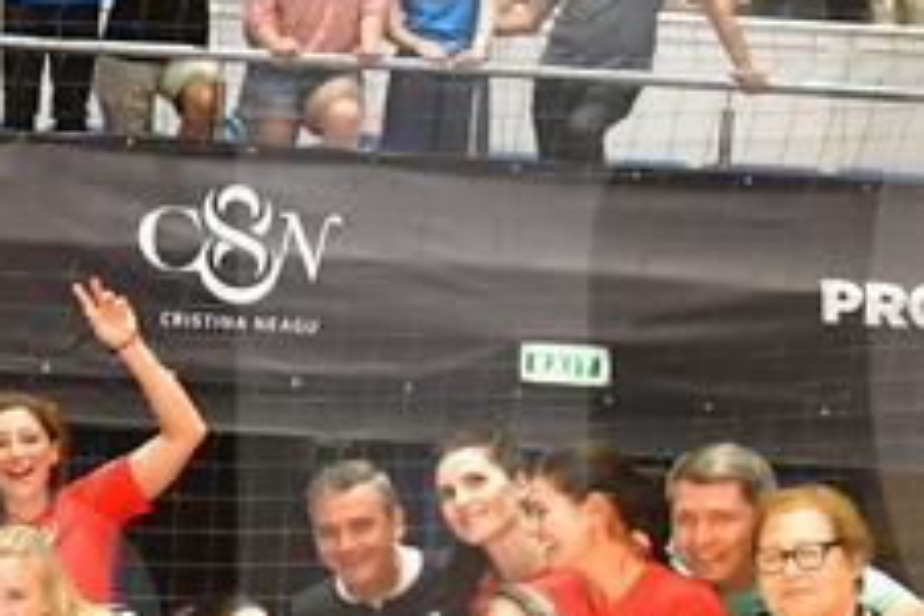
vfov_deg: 10.7
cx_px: -727
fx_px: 3285
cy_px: 513
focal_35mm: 128
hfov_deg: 14.2
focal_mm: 24
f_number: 4
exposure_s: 1/400
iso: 3200
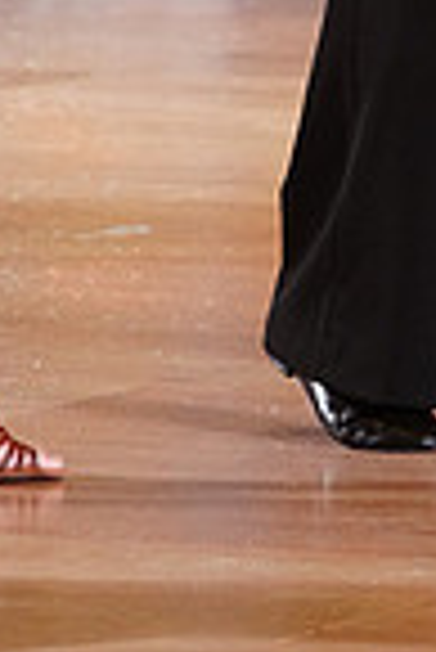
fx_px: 7231
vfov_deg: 5.1
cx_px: 312
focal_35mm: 399
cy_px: -607
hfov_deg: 3.5
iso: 2500
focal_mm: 100
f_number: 4
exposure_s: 1/320
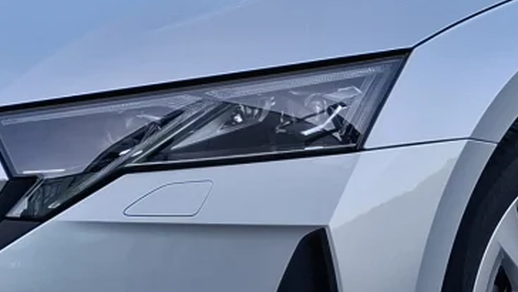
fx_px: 1814
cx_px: 487
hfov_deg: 16.0
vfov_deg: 9.2
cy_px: 198
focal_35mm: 132
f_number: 1.8
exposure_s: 1/425
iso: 50
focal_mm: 5.54
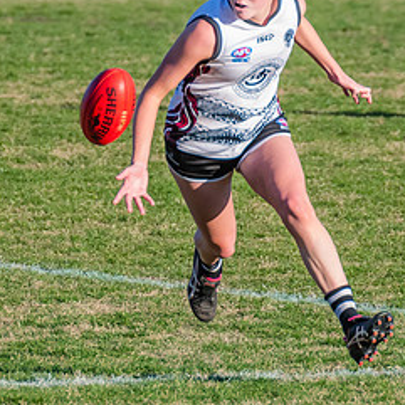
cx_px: 165
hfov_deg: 1.3
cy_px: 285
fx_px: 17195
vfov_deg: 1.3
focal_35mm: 1299
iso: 800
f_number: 7.1
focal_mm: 380
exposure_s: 1/1250
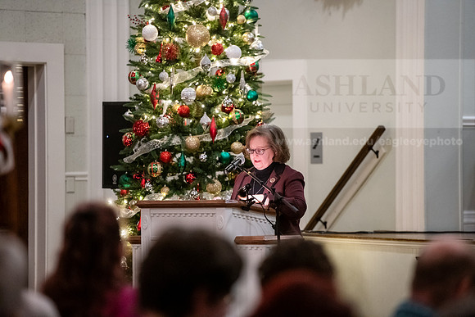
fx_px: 2639
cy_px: 158
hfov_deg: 10.3
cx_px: 238
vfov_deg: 6.9
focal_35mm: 200
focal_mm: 200
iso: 6400
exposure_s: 1/200
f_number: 3.2
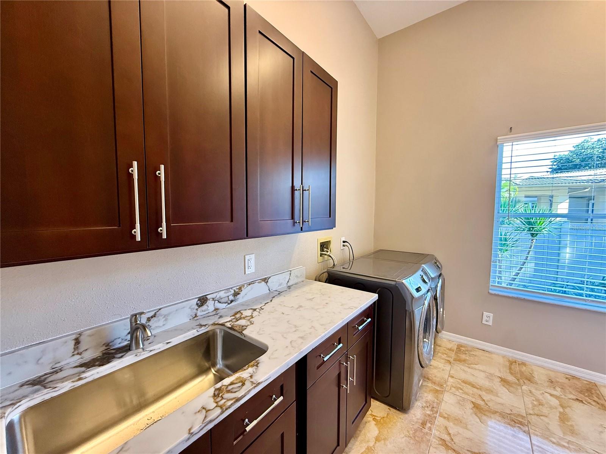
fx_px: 245
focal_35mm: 14
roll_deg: -1.2
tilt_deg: -3.7
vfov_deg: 85.7
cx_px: 303
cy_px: 227
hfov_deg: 102.1
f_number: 2.2
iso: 200
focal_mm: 2.22
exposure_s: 1/60
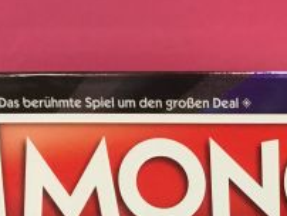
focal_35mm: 92
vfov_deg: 15.1
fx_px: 764
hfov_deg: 20.2
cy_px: 311
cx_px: 328
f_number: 2.4
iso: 250
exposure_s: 1/17
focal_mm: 3.3
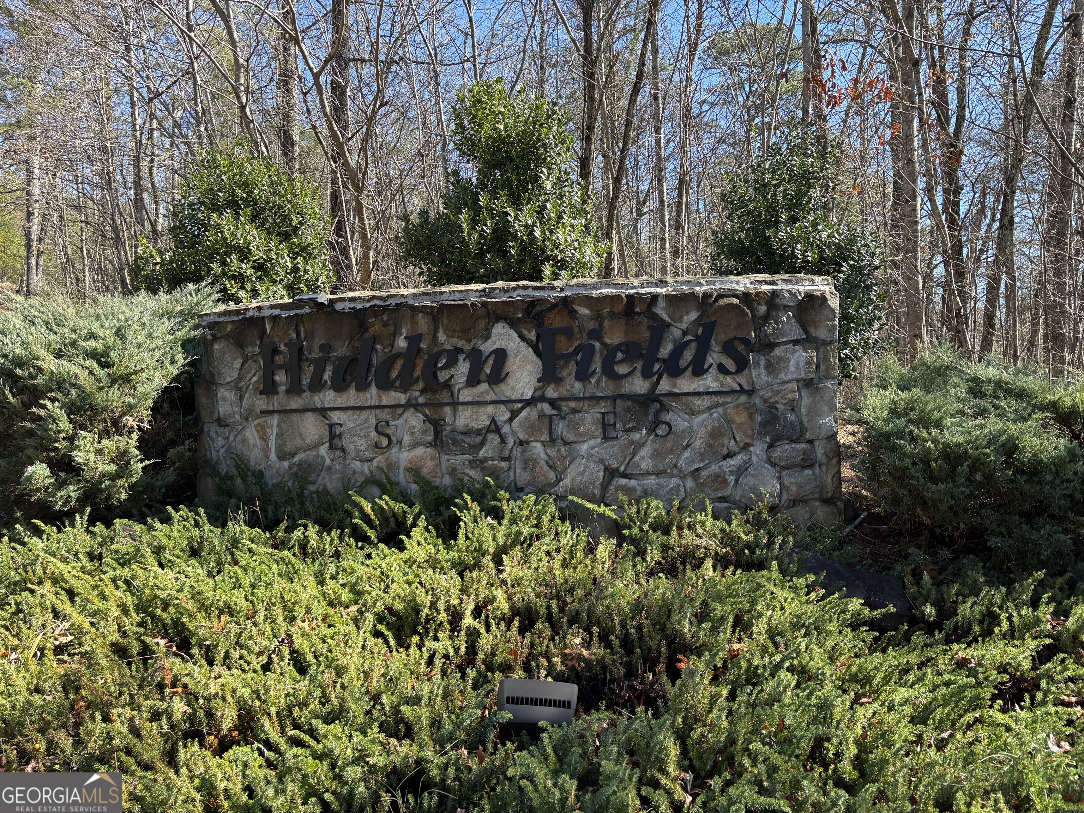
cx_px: 542
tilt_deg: +0.6
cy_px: 406
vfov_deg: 53.1
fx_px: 814
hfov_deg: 67.3
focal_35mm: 26
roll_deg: +2.4
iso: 50
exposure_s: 1/400
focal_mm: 5.96
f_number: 1.6
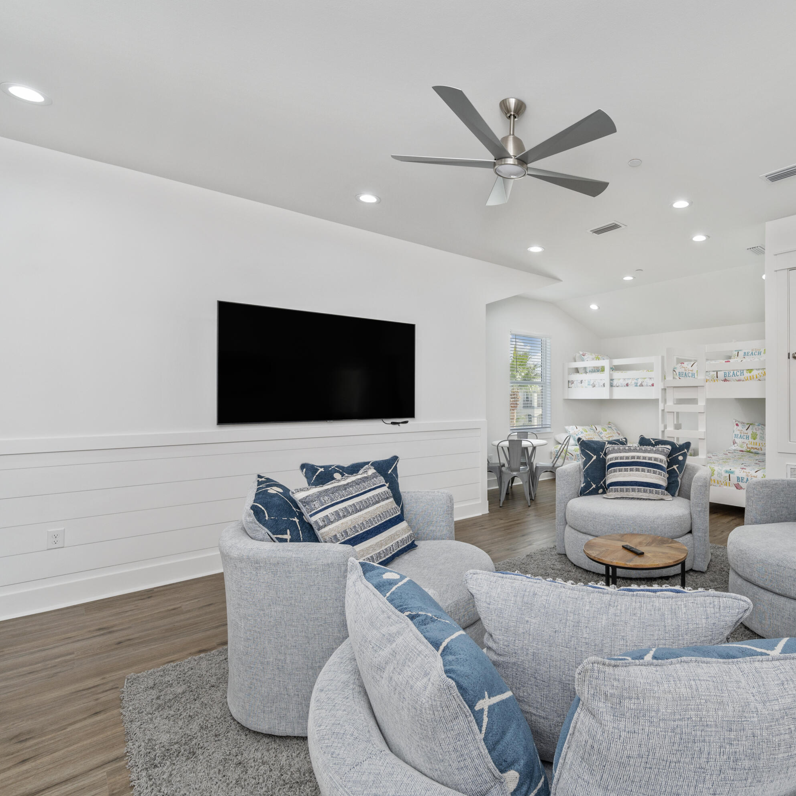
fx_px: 468
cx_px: 554
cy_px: 397
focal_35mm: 18
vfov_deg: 80.7
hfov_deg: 77.1
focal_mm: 14
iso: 320
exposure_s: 1/30
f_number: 9
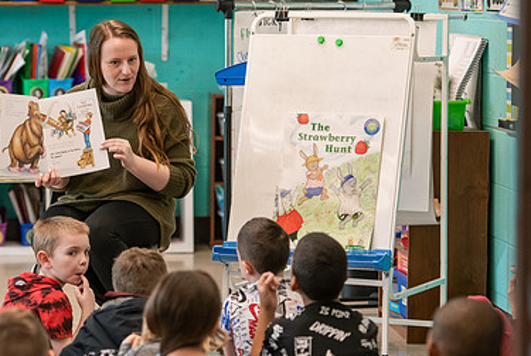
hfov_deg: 11.8
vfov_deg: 8.0
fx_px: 2555
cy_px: 221
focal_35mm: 173
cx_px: 166
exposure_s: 1/200
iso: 2000
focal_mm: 112
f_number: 3.2
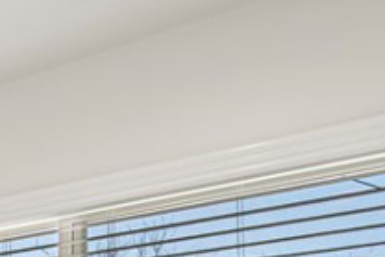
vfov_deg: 16.9
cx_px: -415
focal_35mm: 69
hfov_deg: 18.0
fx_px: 738
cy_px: 439
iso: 500
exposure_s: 1/13
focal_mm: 14
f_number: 8
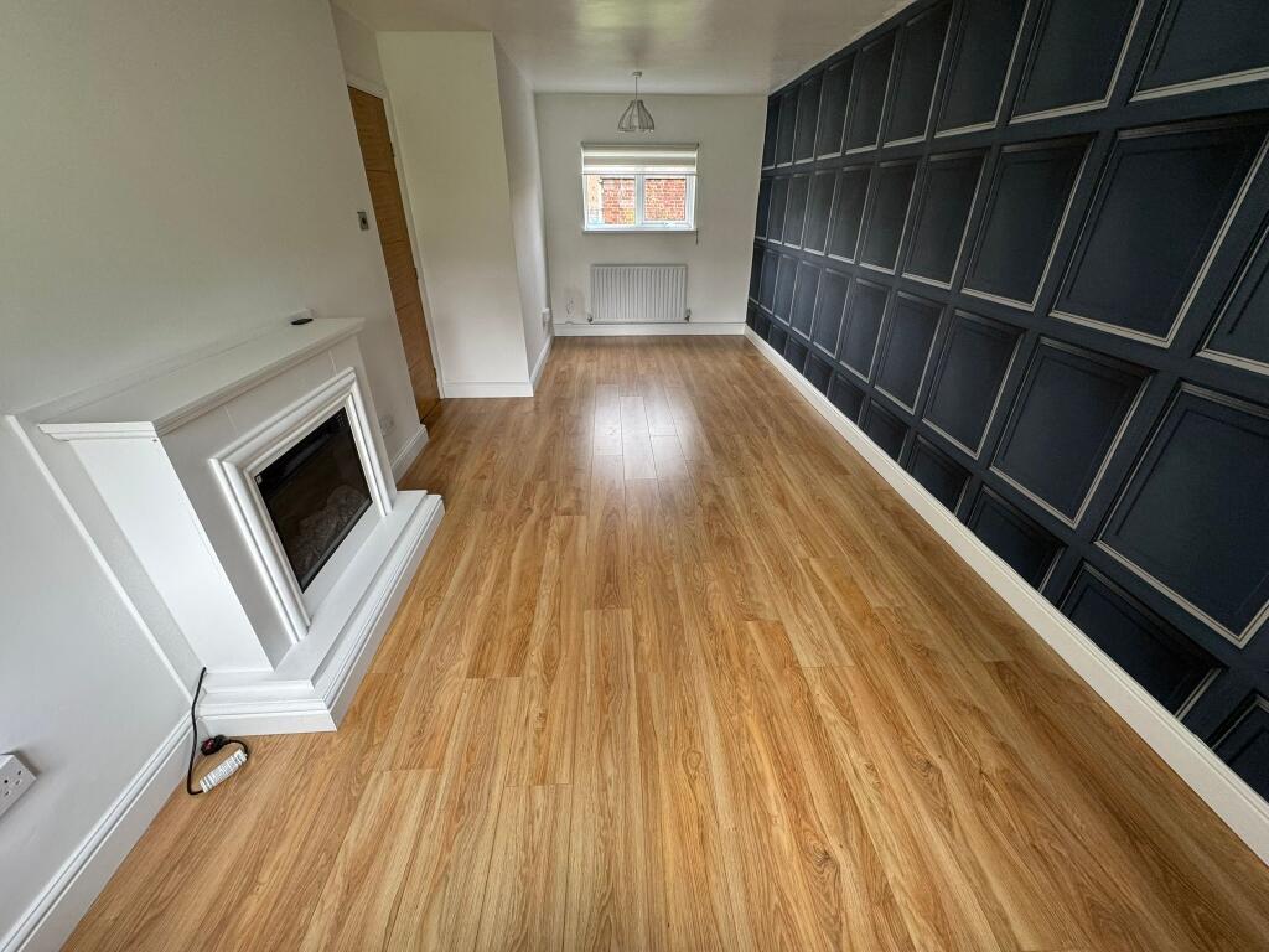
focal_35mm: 14
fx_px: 513
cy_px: 476
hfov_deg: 102.1
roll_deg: +0.5
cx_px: 634
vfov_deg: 85.7
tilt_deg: -28.4
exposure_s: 1/99
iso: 160
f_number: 2.2
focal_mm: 2.22
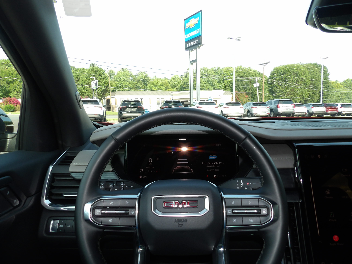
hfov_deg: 71.6
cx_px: 176
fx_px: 244
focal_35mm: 24
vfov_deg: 56.8
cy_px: 132
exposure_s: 1/168
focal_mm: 4.3
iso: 100
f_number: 3.2
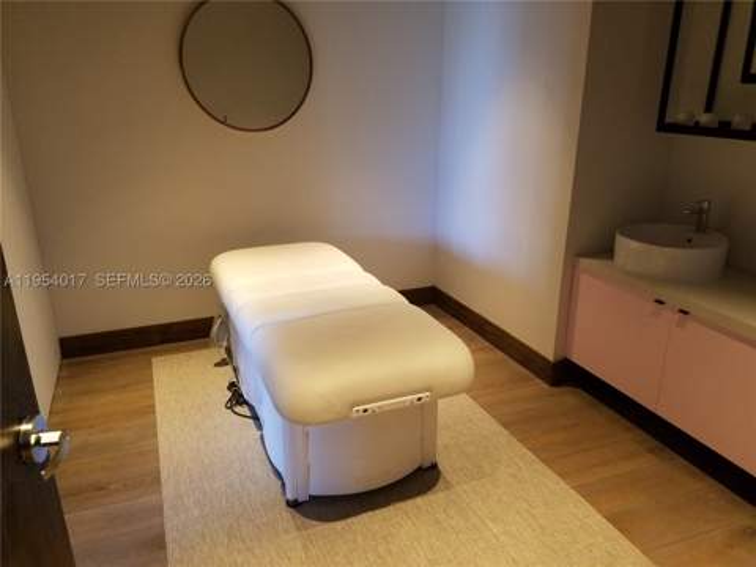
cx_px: 378
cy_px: 284
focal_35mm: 26
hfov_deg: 67.3
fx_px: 568
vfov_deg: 53.1
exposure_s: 1/24
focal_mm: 4.2
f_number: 1.7
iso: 250
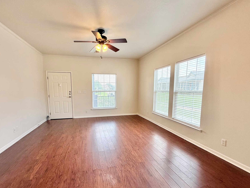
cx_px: 117
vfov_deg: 77.9
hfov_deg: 94.4
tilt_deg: -5.4
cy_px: 103
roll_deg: +1.1
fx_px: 116
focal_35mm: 16
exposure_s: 1/120
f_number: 2.2
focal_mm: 2.22
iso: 80
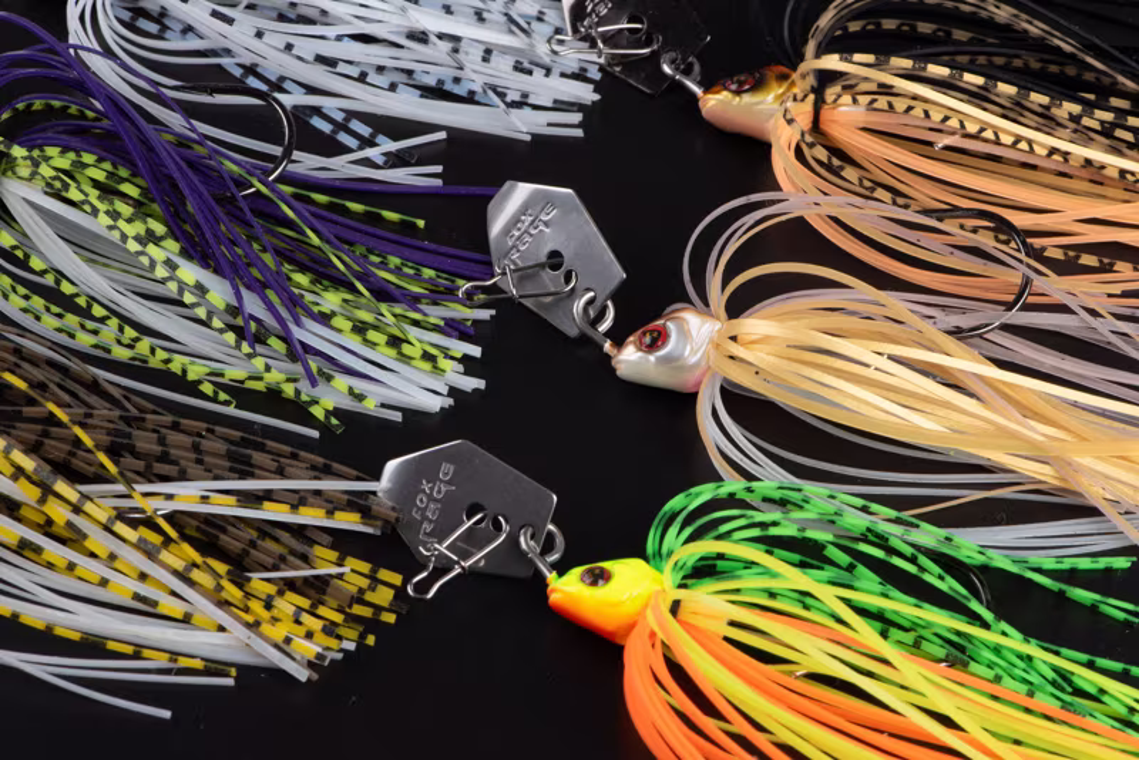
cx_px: 570
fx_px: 3323
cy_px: 380
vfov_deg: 13.1
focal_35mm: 105
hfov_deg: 19.4
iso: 125
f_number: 36
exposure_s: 1/160
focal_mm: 105
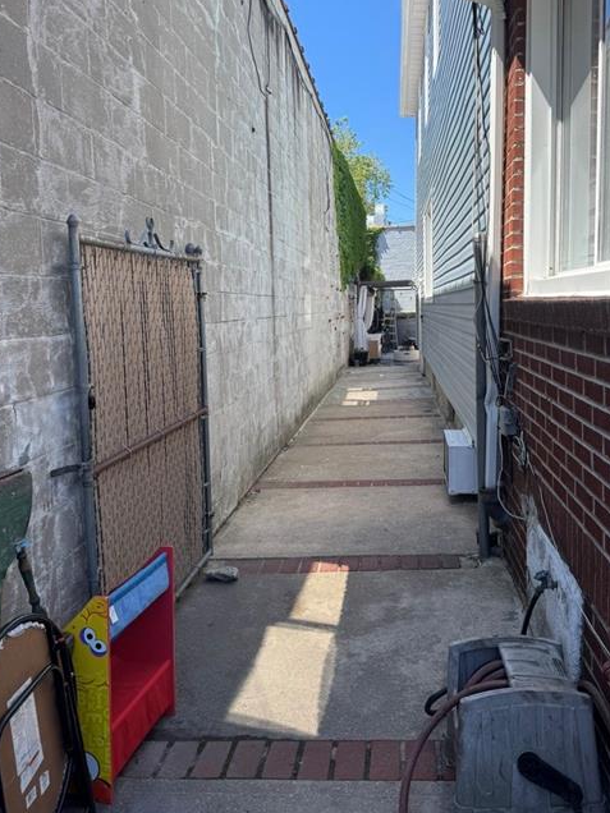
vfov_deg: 61.5
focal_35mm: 29
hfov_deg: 48.1
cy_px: 363
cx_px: 349
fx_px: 681
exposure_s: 1/1678
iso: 80
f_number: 1.78
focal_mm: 6.76
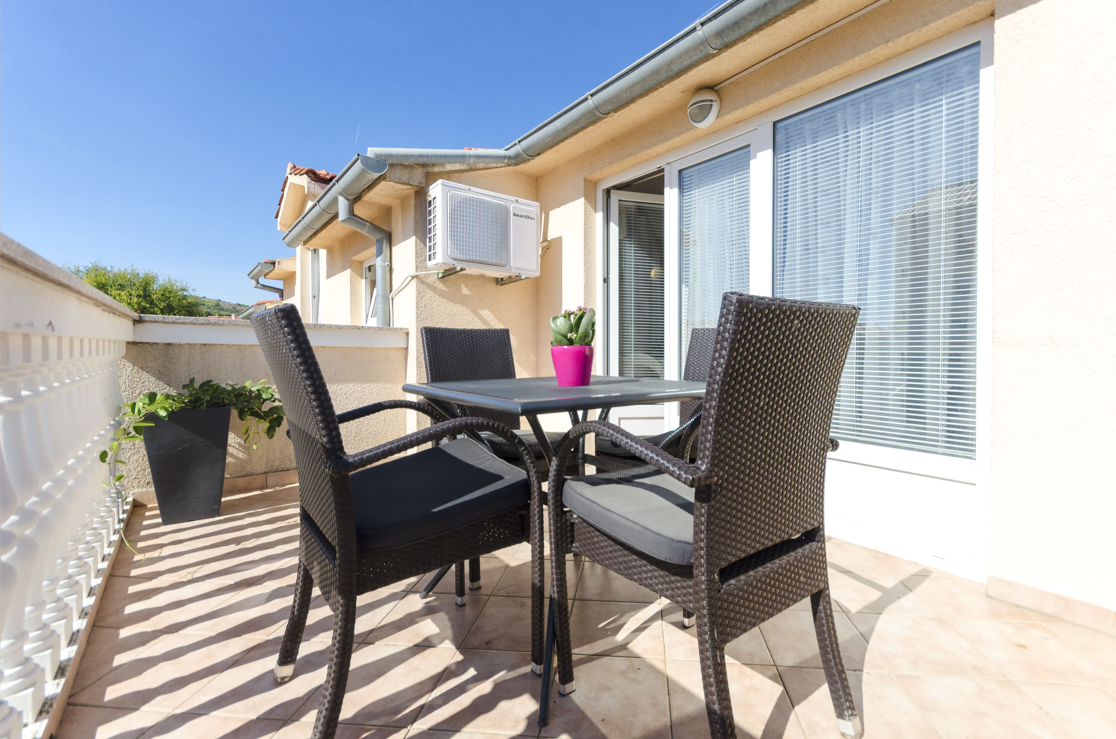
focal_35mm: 15
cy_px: 370
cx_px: 558
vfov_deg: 77.0
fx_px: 464
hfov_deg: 100.5
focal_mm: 10
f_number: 7.1
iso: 500
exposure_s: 1/1600
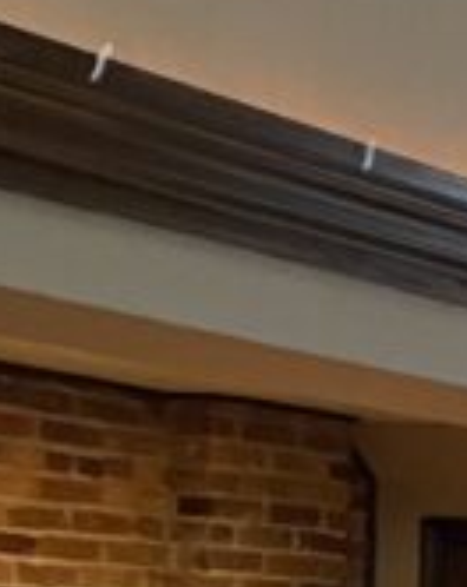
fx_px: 2722
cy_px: 739
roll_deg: -1.6
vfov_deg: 12.0
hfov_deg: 7.8
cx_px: 1620
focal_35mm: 157
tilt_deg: +1.4
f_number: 1.6
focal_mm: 4.2
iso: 400
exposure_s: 1/40
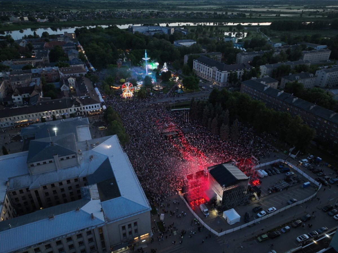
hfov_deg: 71.6
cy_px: 126
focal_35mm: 24
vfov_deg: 56.8
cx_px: 169
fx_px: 234
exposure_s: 1/15
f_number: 2.8
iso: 170
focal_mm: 12.29
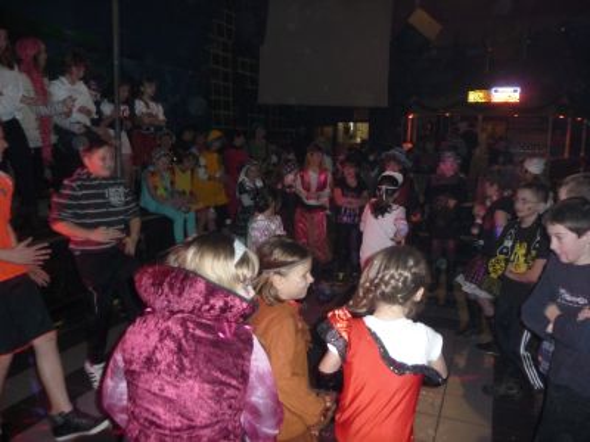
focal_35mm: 30
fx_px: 511
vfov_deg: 46.8
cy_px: 221
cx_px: 295
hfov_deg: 60.0
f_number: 3.4
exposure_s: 1/30
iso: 320
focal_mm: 5
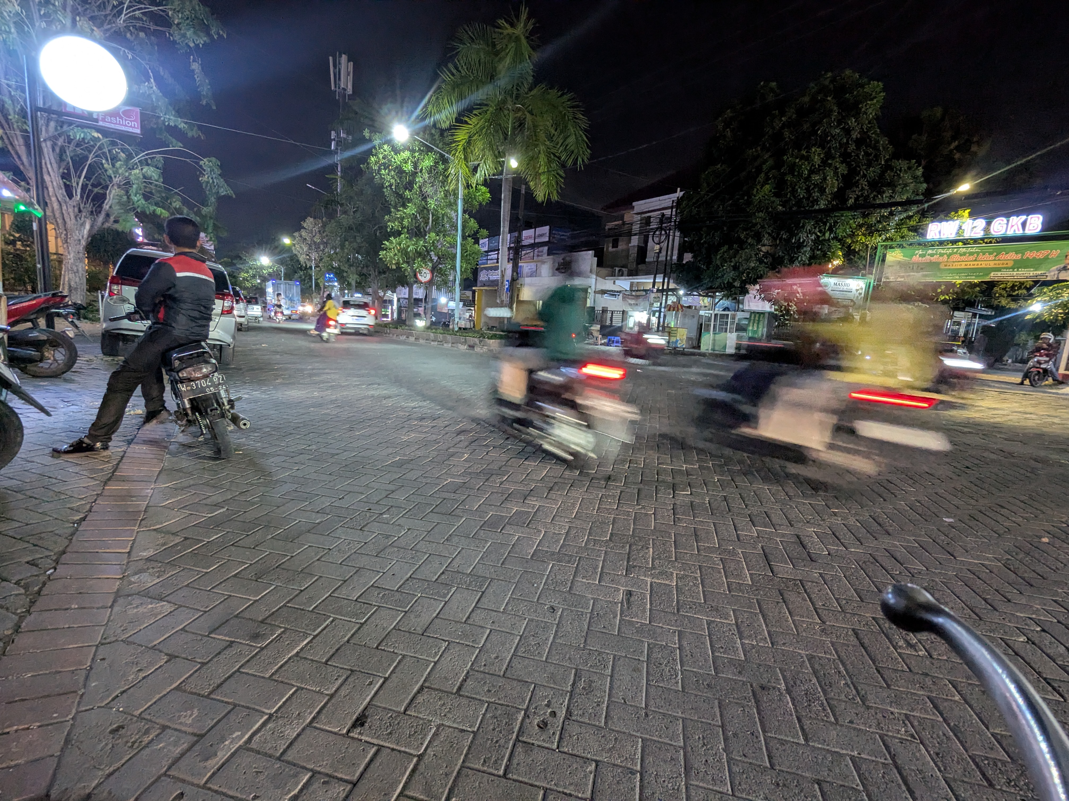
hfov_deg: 94.5
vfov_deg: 78.1
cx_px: 534
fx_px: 494
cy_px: 400
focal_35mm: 16
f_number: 2.2
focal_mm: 2.35
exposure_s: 1/16.7
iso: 581
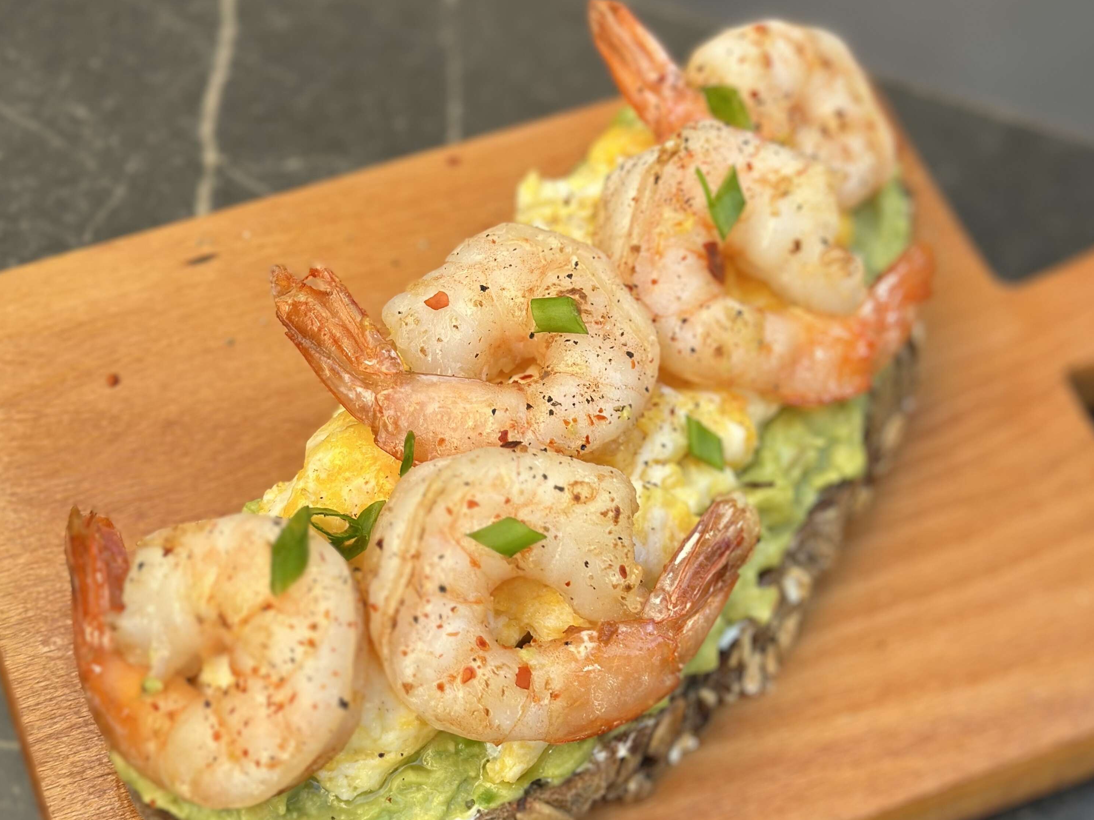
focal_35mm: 65
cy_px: 455
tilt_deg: -56.2
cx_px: 548
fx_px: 2054
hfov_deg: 29.8
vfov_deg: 22.6
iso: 80
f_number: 1.78
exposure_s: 1/935
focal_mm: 6.86
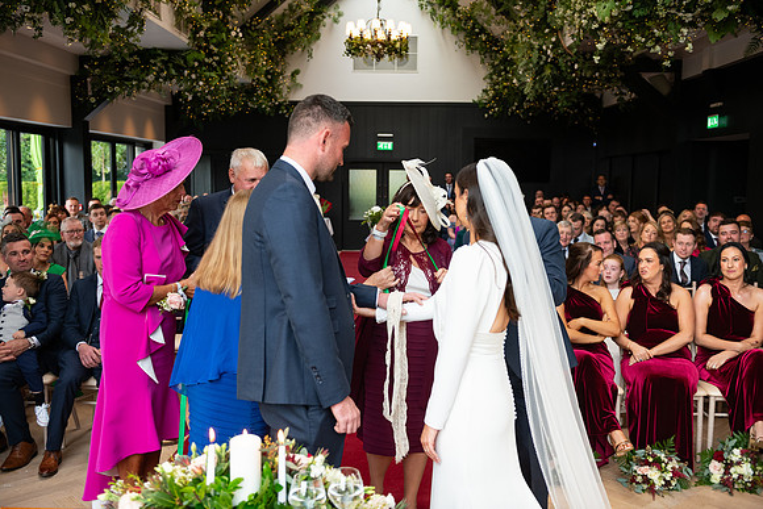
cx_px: 382
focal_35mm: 36
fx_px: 763
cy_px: 254
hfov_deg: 53.1
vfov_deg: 36.9
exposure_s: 1/160
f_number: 3.5
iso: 640
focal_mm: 36
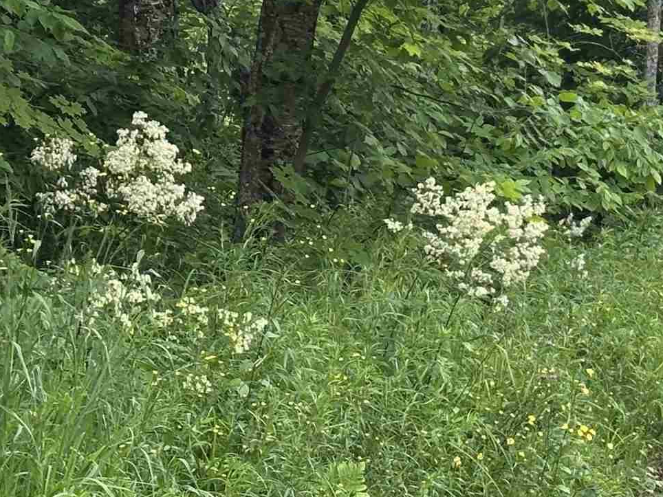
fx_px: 2930
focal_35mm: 153
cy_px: 50
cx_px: 735
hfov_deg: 12.7
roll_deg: -2.5
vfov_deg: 9.7
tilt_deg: +4.2
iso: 64
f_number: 1.78
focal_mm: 6.86
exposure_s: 1/506
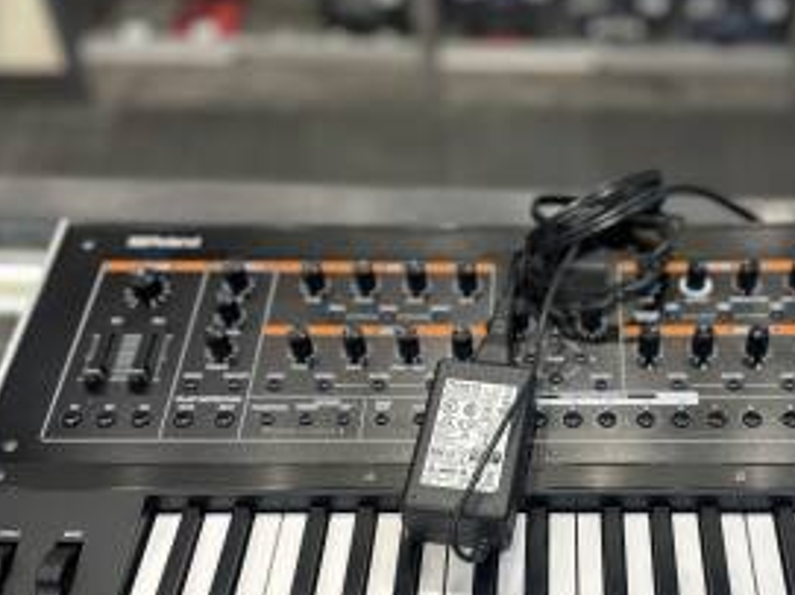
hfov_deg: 40.6
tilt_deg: -45.4
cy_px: 390
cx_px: 546
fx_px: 1056
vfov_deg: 31.3
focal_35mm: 46
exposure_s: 1/120
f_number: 1.78
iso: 80
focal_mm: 6.86
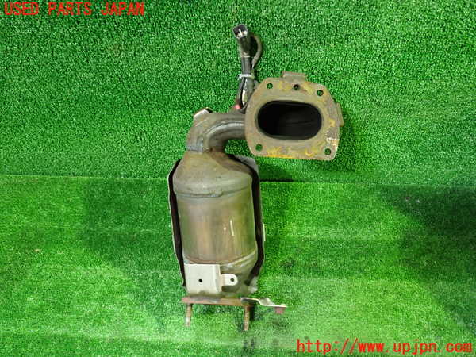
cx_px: 238
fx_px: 413
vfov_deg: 46.8
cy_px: 178
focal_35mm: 30
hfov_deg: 60.0
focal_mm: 5.4
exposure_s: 1/30
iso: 640
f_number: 2.3
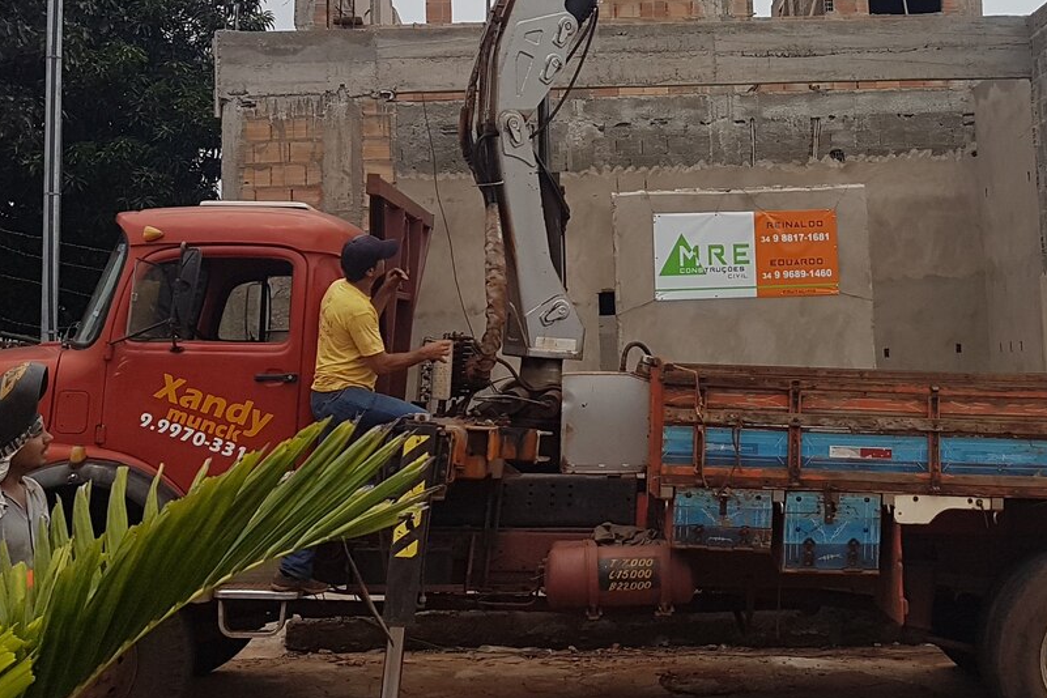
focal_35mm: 54
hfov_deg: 35.6
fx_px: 1570
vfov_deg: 24.3
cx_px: 850
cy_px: 68
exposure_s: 1/2736
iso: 40
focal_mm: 4.2
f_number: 1.7
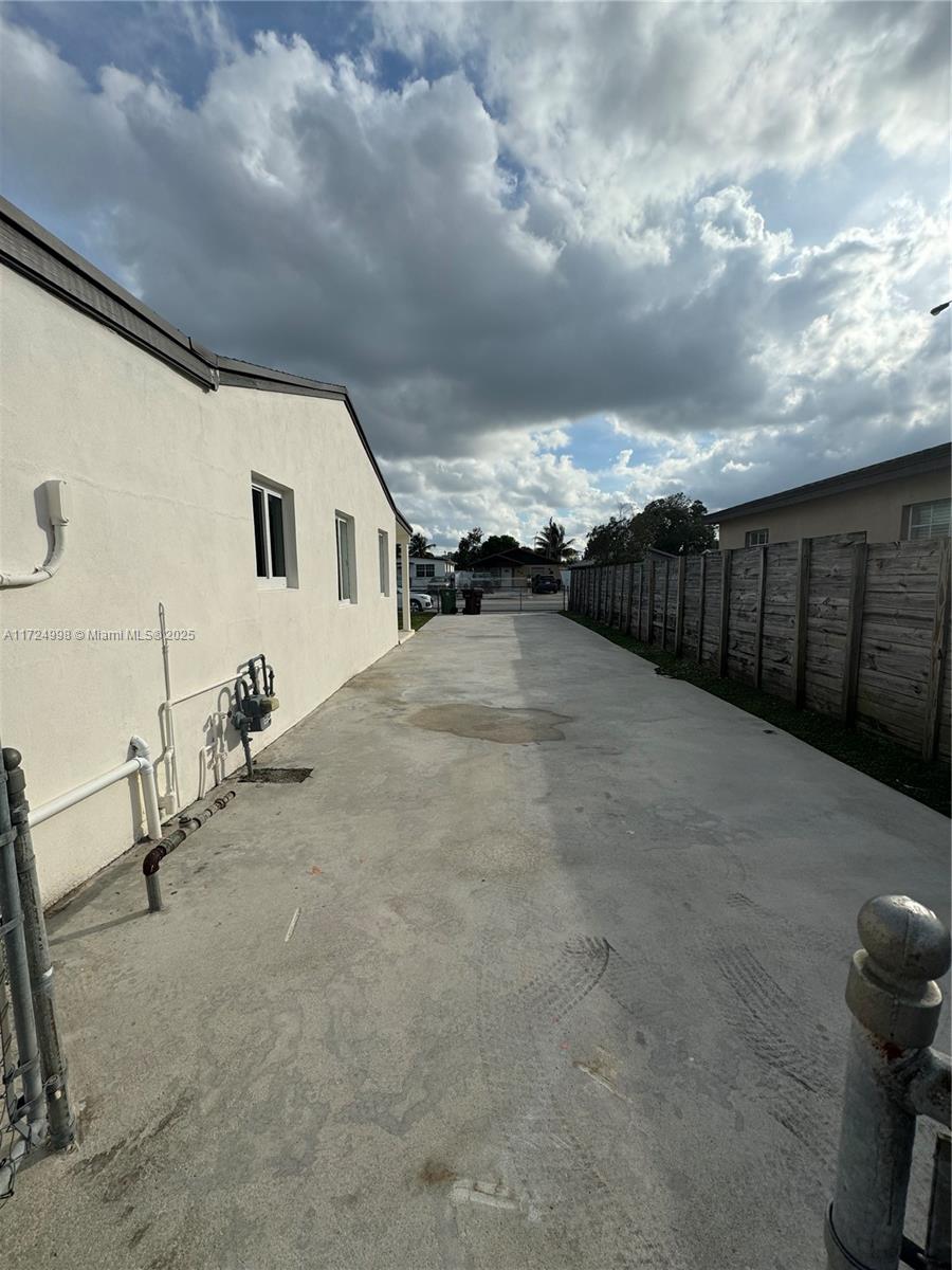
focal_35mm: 14
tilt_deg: -6.0
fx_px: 513
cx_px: 476
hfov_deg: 85.7
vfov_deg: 102.1
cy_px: 635
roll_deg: +0.4
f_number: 2.2
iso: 50
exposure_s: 1/3390
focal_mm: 2.22
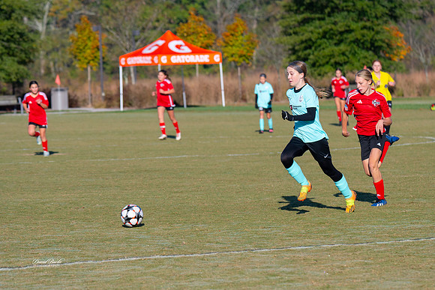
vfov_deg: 5.8
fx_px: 2874
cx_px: 218
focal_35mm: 238
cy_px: 192
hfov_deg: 8.7
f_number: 5.6
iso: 180
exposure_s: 1/1000
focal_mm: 180
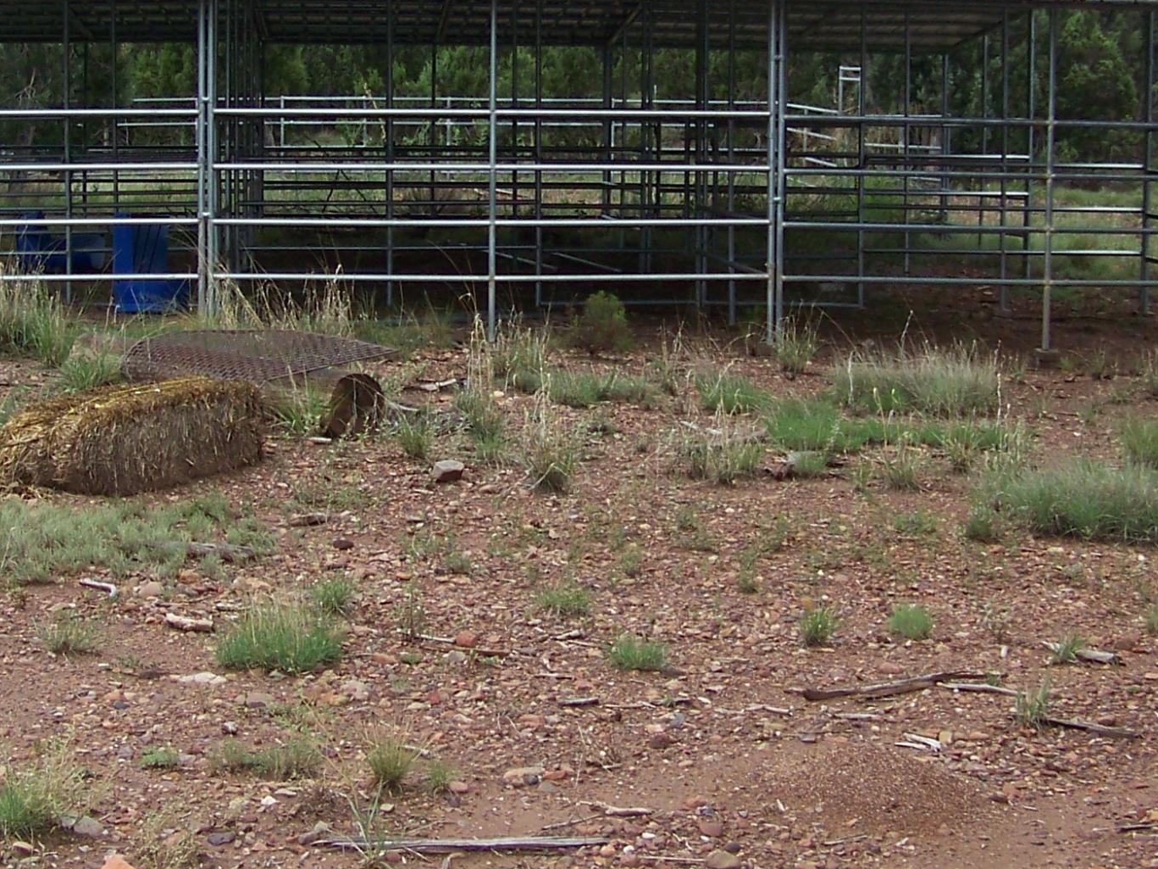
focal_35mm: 79
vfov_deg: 18.6
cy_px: 250
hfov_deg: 24.7
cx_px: 472
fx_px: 2643
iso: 64
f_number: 2.8
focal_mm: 5.85
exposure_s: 1/640
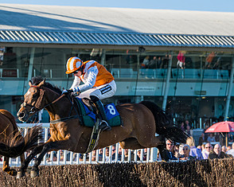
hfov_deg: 8.2
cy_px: 173
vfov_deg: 6.6
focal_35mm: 233
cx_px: -18
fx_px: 1613
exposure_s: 1/1250
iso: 200
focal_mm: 92
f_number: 4
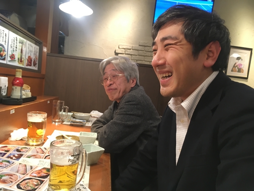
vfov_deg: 48.2
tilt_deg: -2.2
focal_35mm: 29
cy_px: 96
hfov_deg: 61.7
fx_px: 213
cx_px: 127
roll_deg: -4.2
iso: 125
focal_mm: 4.15
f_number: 2.2
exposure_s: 1/30
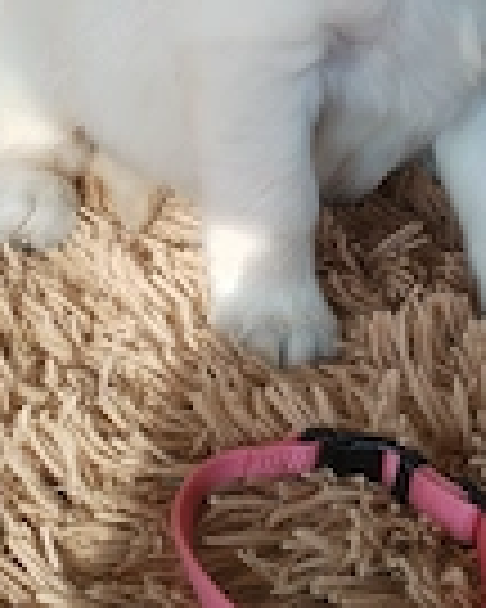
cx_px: 356
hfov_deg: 20.3
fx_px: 1348
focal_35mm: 75
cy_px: 54
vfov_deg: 24.6
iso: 180
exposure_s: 1/120
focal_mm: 4.75
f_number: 1.8
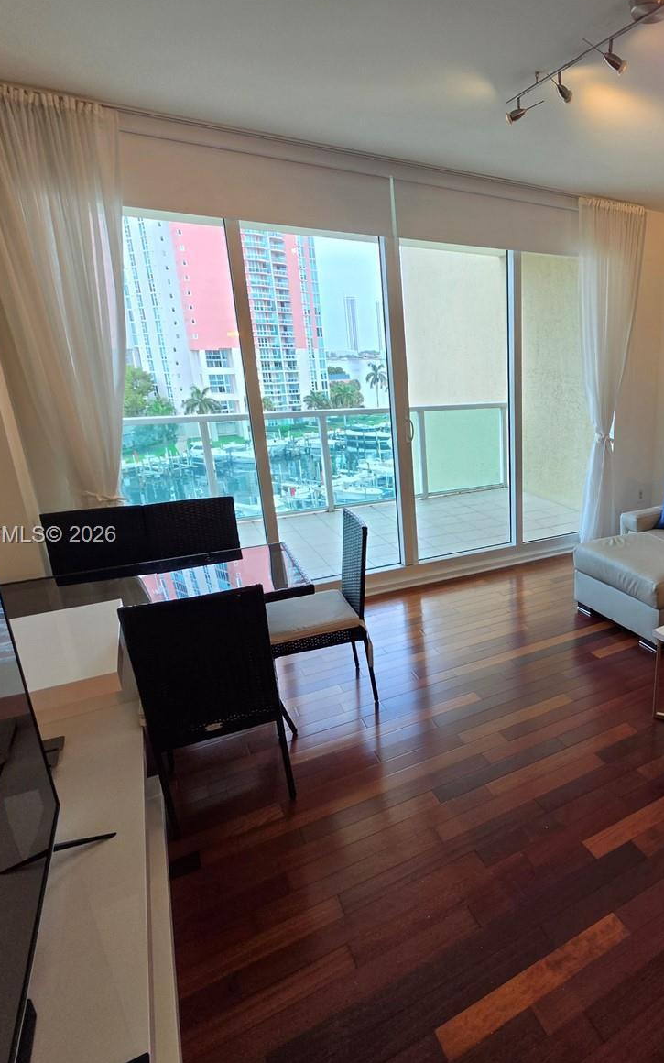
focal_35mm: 19
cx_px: 564
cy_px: 536
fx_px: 550
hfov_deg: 56.0
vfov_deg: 88.0
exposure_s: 1/120
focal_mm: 2.2
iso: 50
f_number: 1.9
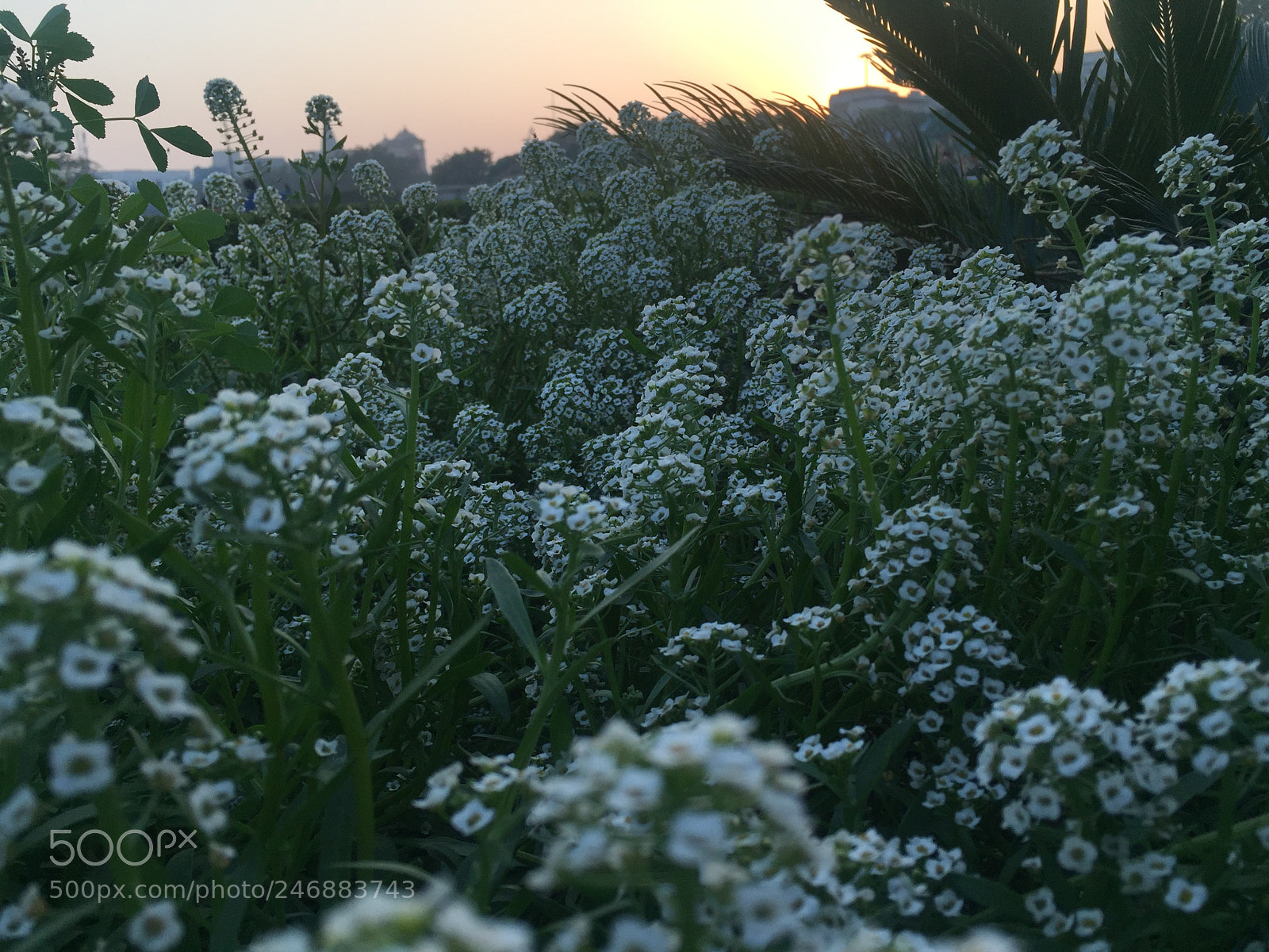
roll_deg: +2.6
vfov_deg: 48.2
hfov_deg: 61.7
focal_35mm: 29
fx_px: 1063
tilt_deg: -12.3
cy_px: 476
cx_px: 634
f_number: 2.2
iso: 32
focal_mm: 4.15
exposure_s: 1/465
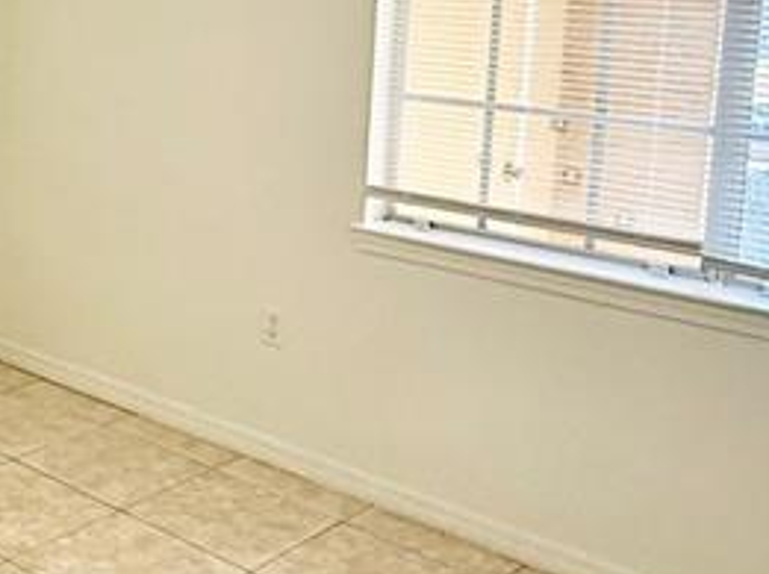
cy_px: 91
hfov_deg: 31.9
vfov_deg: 25.9
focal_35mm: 55
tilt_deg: -7.5
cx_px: -27
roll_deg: -1.4
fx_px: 1220
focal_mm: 2.22
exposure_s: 1/60
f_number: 2.2
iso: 250
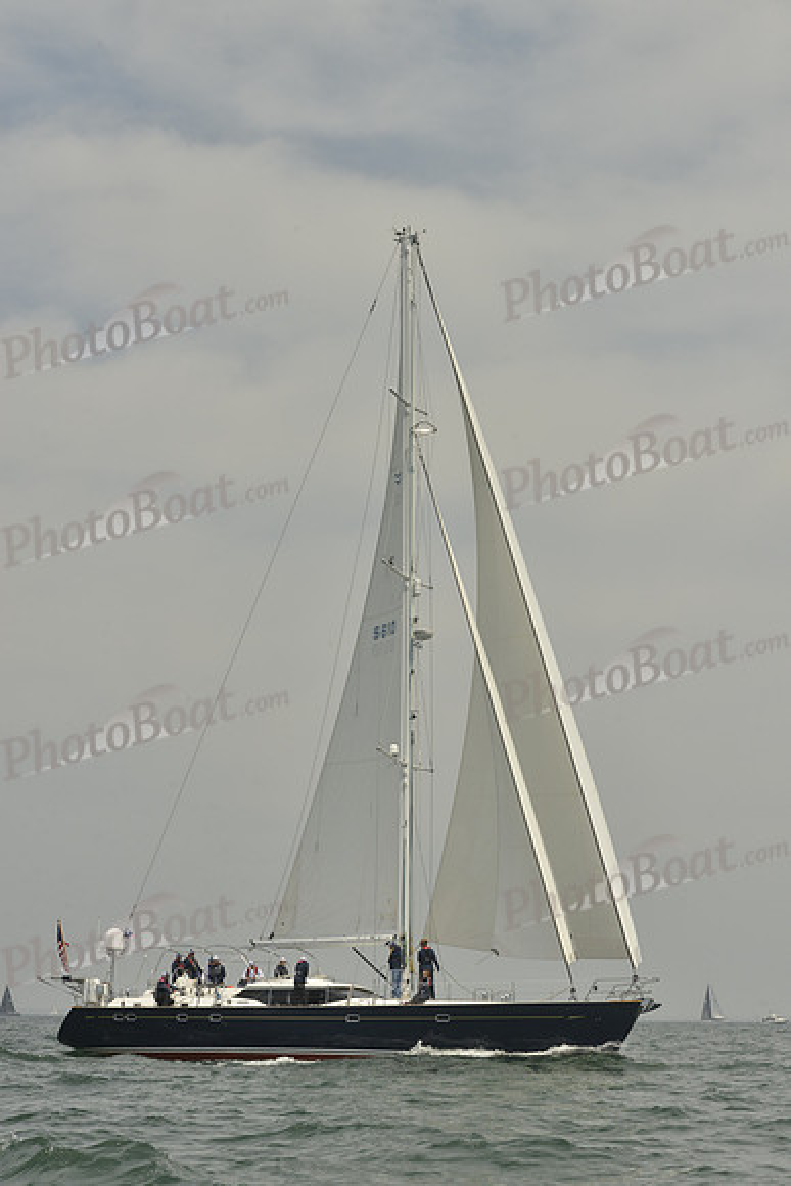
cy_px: 593
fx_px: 2306
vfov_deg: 28.8
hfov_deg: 19.5
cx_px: 396
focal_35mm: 70
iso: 560
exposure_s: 1/1600
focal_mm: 70
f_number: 13
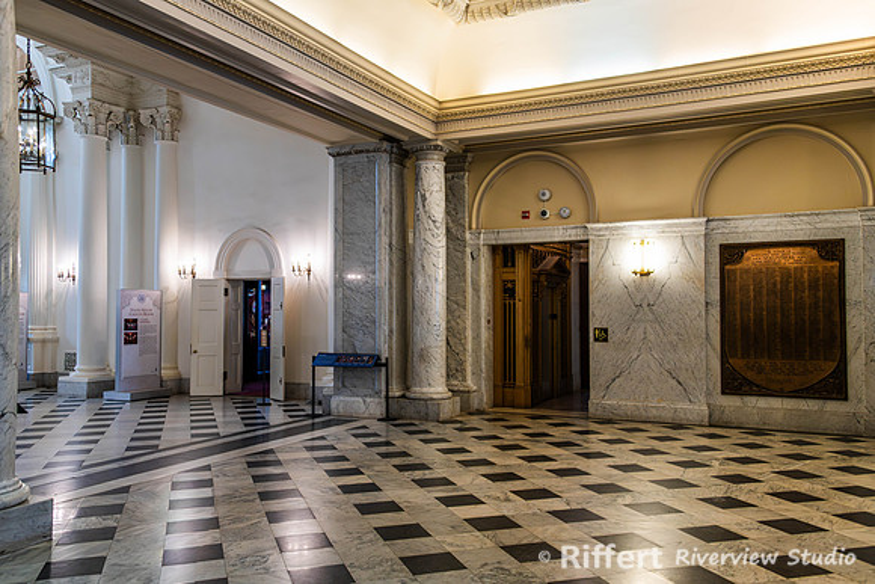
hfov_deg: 62.9
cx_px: 438
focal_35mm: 29
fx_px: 716
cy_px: 292
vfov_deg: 44.4
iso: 1400
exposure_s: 1/125
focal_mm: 28
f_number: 3.5
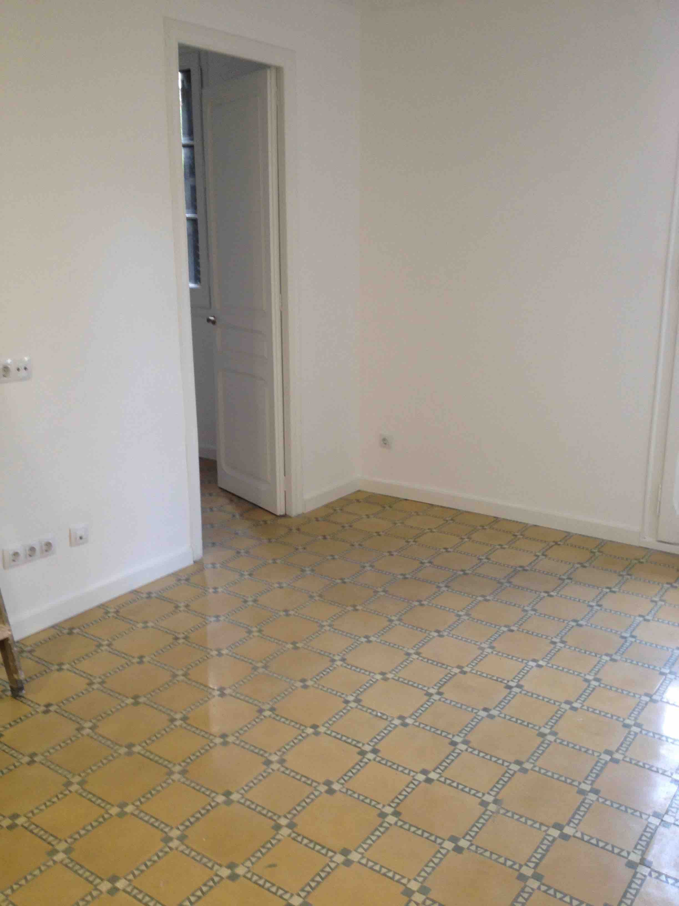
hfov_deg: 40.7
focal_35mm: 35
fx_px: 915
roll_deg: +2.2
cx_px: 340
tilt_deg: -16.3
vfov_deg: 52.6
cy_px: 453
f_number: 2.4
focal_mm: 4.28
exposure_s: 1/20
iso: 64
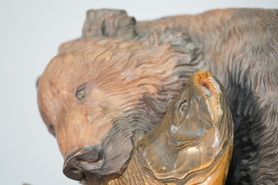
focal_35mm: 105
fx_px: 811
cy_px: 92
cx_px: 139
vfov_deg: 13.0
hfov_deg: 19.5
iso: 2000
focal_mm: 105
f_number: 4
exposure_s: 1/125
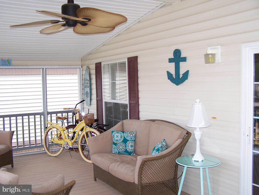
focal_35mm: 38
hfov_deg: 49.0
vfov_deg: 37.7
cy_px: 98
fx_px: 284
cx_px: 130
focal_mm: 6.3
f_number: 2.8
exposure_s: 1/250
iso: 80
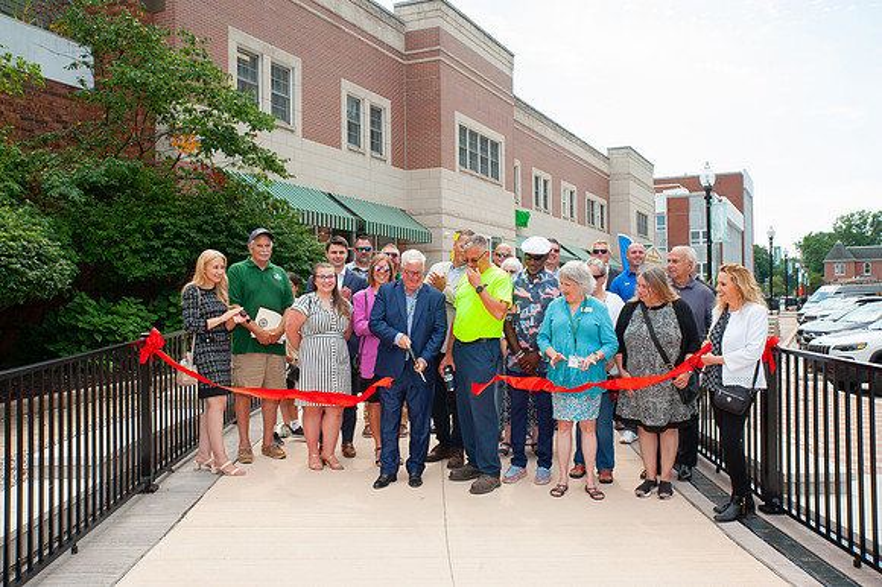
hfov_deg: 54.5
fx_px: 857
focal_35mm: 35
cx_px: 441
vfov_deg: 37.8
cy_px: 294
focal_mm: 35
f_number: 13
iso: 400
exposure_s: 1/200
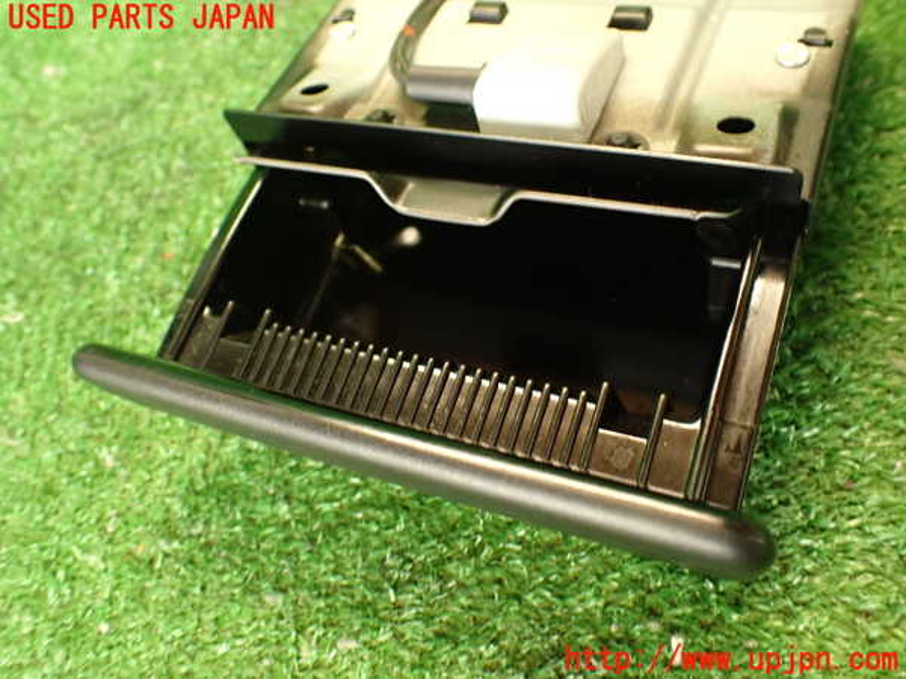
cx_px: 453
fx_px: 785
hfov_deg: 60.0
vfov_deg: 46.8
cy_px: 340
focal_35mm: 30
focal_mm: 5.4
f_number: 2.3
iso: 500
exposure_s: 1/30
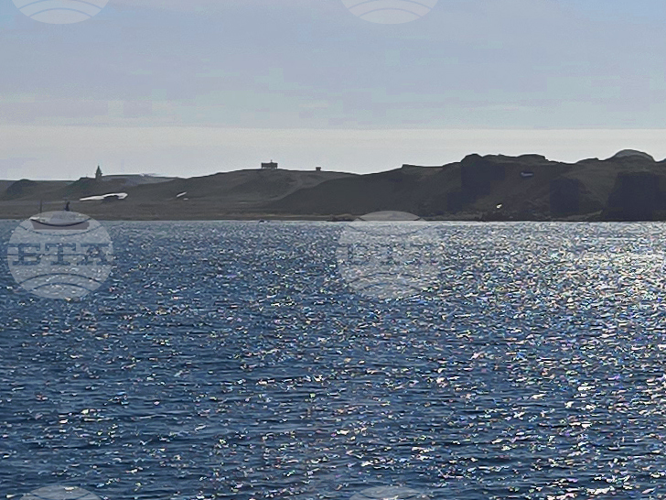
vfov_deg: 12.0
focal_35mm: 123
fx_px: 2366
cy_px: 254
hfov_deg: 12.1
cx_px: 1707
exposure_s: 1/1973
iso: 12
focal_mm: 6.3
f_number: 1.7
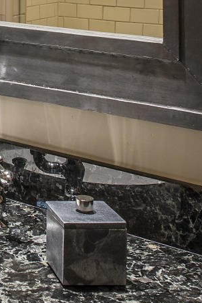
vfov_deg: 18.0
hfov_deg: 11.9
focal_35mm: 106
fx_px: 892
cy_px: -91
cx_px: -157
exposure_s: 1.6
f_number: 11
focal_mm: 24
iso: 100
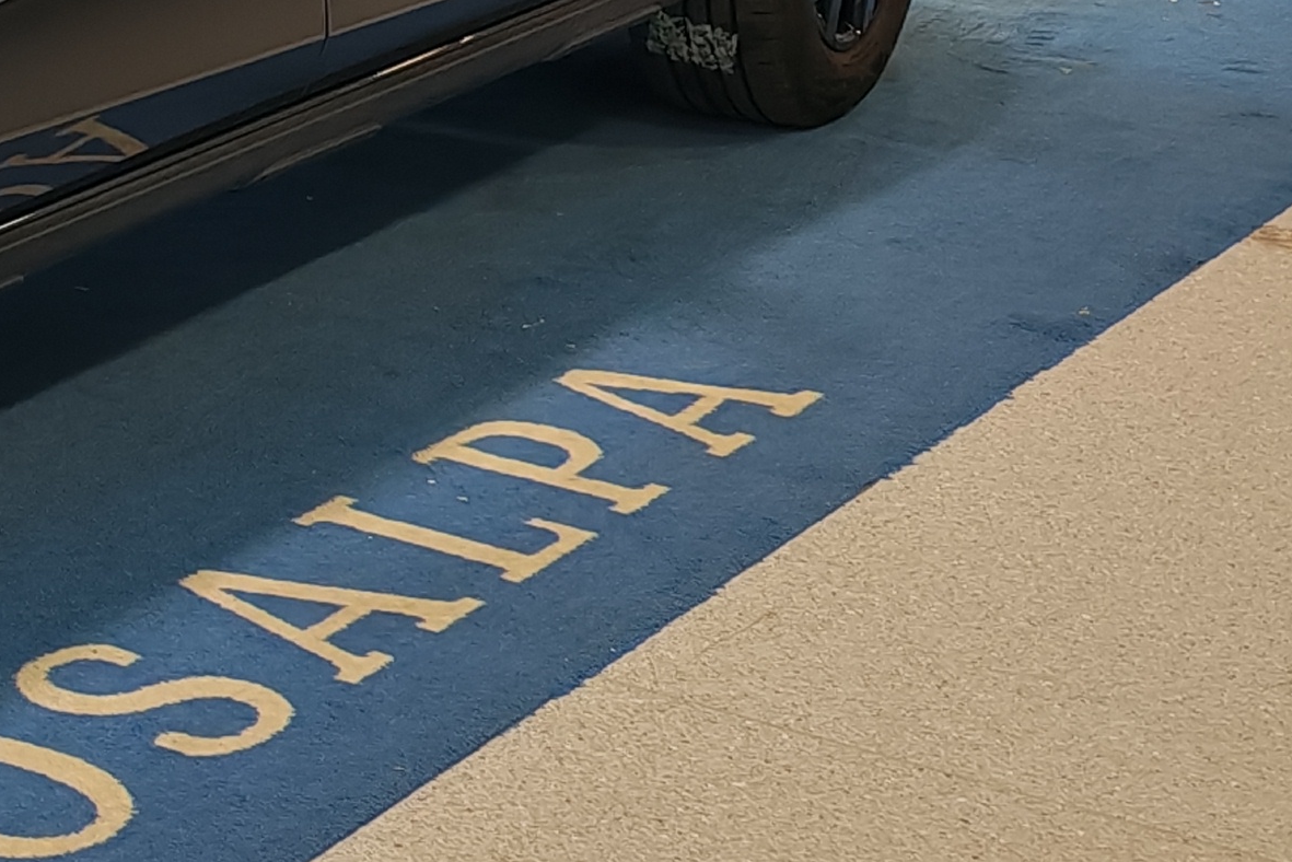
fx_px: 4272
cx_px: -827
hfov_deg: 15.4
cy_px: -125
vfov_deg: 11.3
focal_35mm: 119
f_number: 1.9
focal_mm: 6.12
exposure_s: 1/100
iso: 100
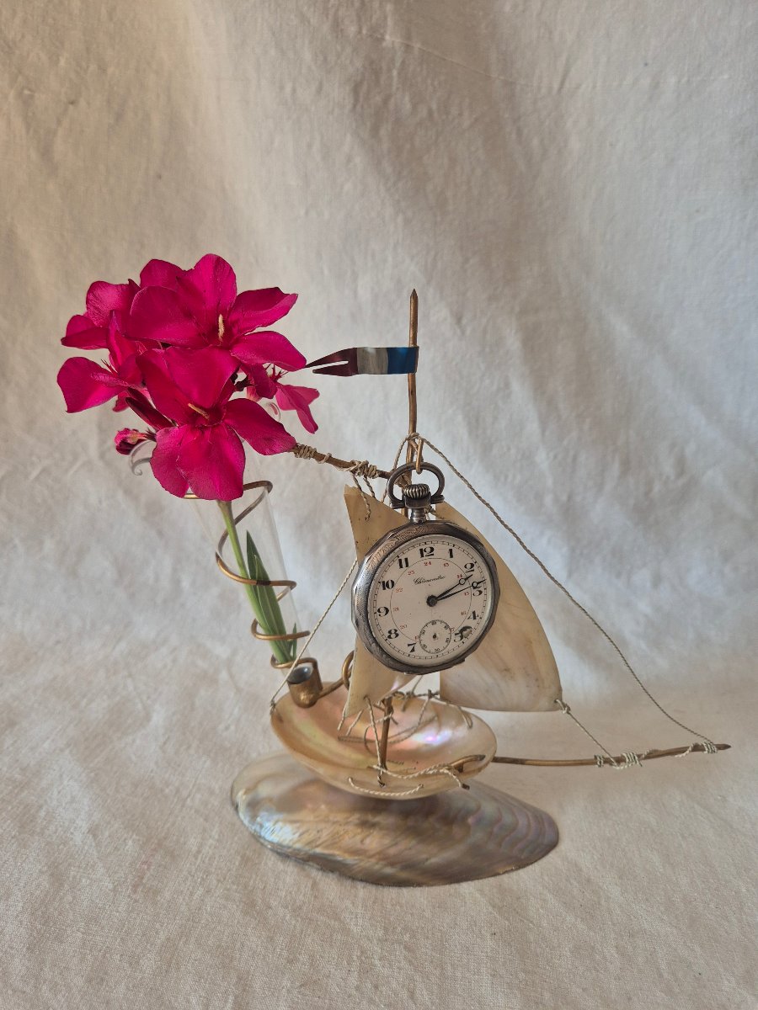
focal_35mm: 23
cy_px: 505
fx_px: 672
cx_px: 379
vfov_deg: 73.9
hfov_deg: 58.9
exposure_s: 1/180
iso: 125
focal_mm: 5.4
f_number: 1.8
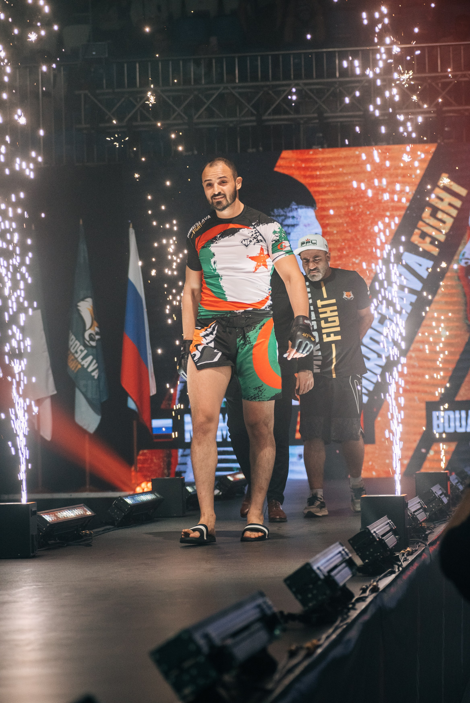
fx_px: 2152
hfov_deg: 12.5
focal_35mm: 110
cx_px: 235
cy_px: 352
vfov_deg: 18.6
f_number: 4
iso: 1400
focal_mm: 110
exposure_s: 1/640
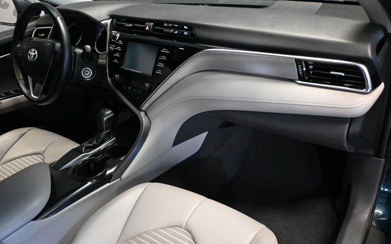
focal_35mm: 30
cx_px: 193
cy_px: 124
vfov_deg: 41.5
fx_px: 322
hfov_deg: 62.5
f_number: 3.8
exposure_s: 1/60
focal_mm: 19.5
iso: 6400
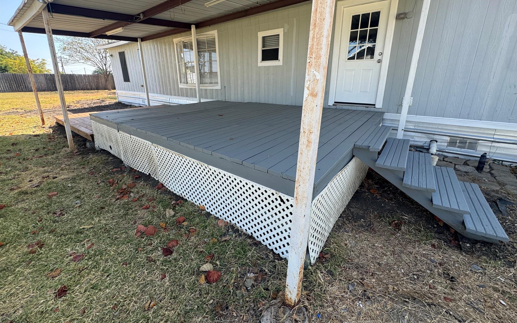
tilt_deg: -18.2
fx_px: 211
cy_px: 140
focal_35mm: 15
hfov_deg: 101.5
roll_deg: -0.5
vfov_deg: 74.4
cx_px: 261
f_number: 2.2
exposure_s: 1/405
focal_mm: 2.22
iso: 40
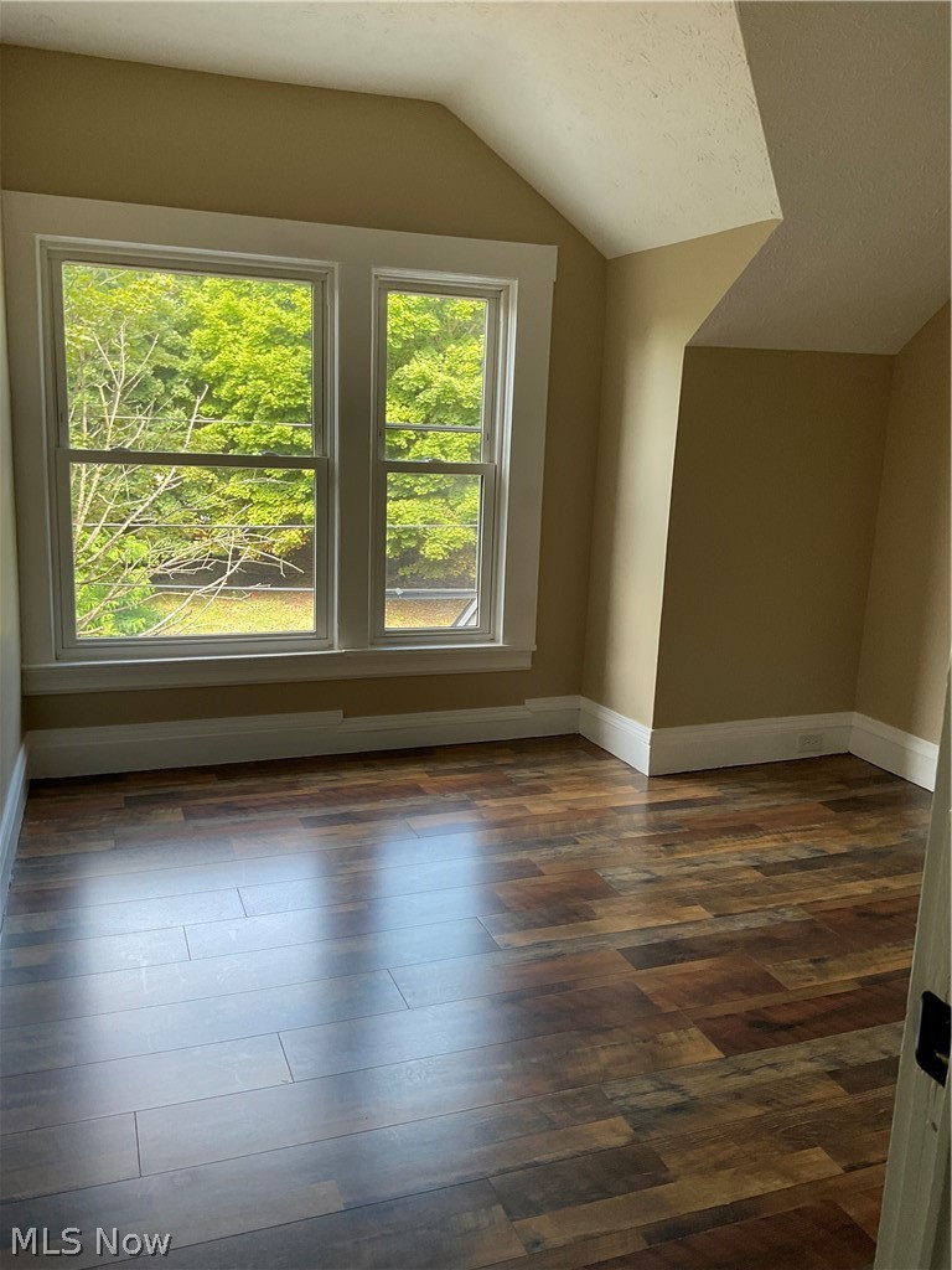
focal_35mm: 29
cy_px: 635
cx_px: 476
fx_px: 1063
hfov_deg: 48.2
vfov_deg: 61.7
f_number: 1.8
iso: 40
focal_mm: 3
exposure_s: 1/60
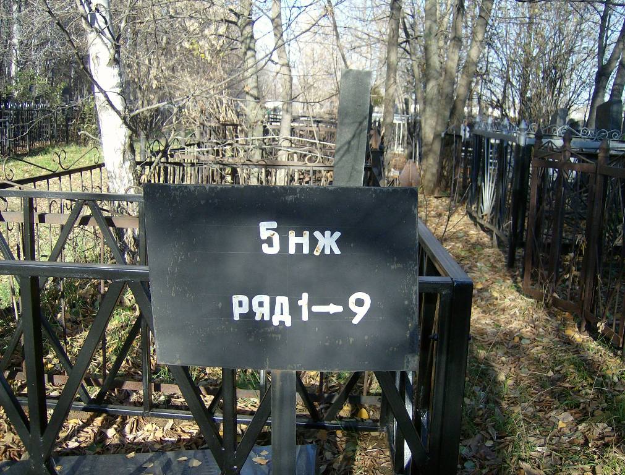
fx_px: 653
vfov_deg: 40.0
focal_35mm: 36
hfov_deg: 51.1
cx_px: 312
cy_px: 238
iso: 100
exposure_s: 1/352
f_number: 2.8
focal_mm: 6
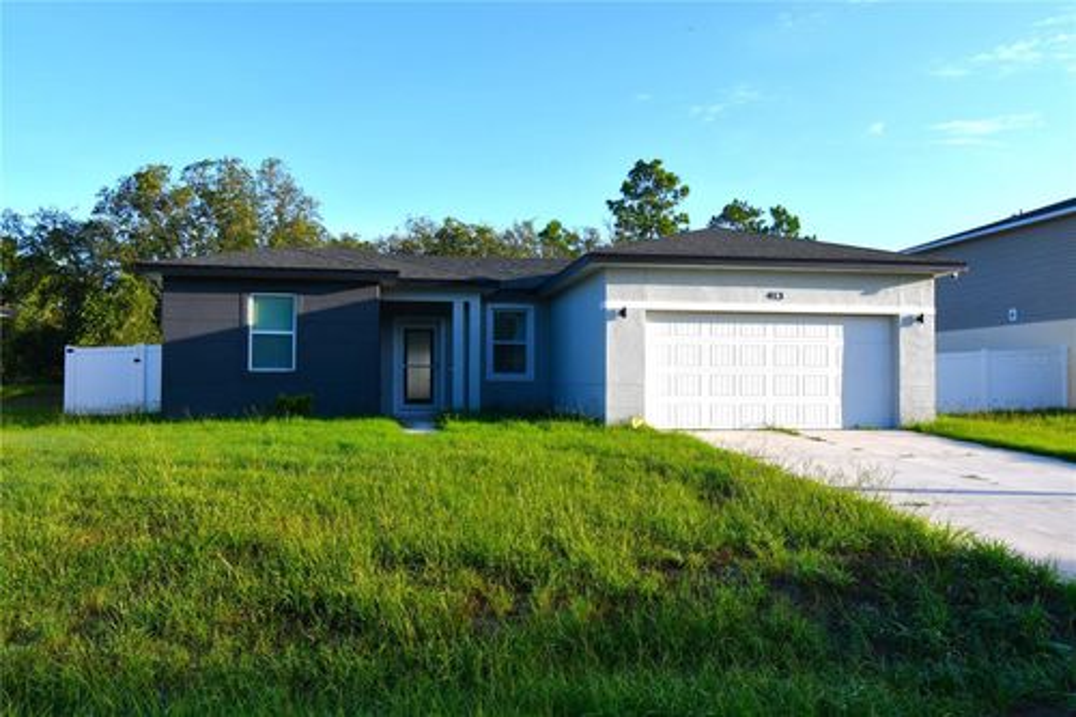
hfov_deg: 61.9
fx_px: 896
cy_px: 358
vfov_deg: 43.6
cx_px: 538
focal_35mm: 30
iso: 125
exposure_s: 1/250
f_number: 8
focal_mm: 20
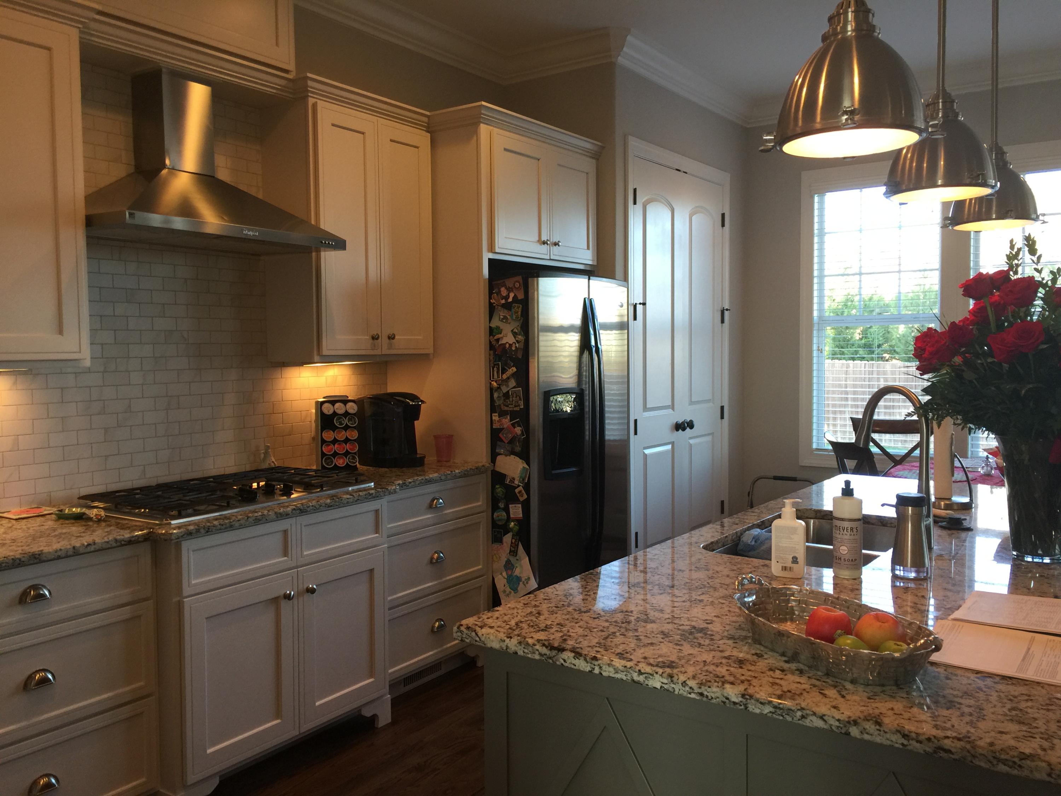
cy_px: 398
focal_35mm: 29
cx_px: 530
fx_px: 889
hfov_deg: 61.7
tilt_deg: -2.4
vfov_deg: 48.2
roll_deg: +0.3
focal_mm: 4.15
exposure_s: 1/33
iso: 50
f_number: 2.2
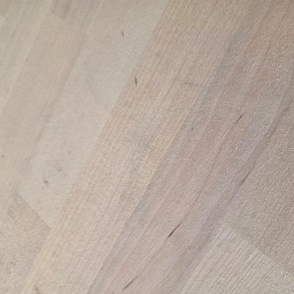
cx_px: 186
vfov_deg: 57.3
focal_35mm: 28
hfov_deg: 56.5
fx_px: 269
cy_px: 152
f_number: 1.8
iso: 200
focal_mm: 5.4
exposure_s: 1/120
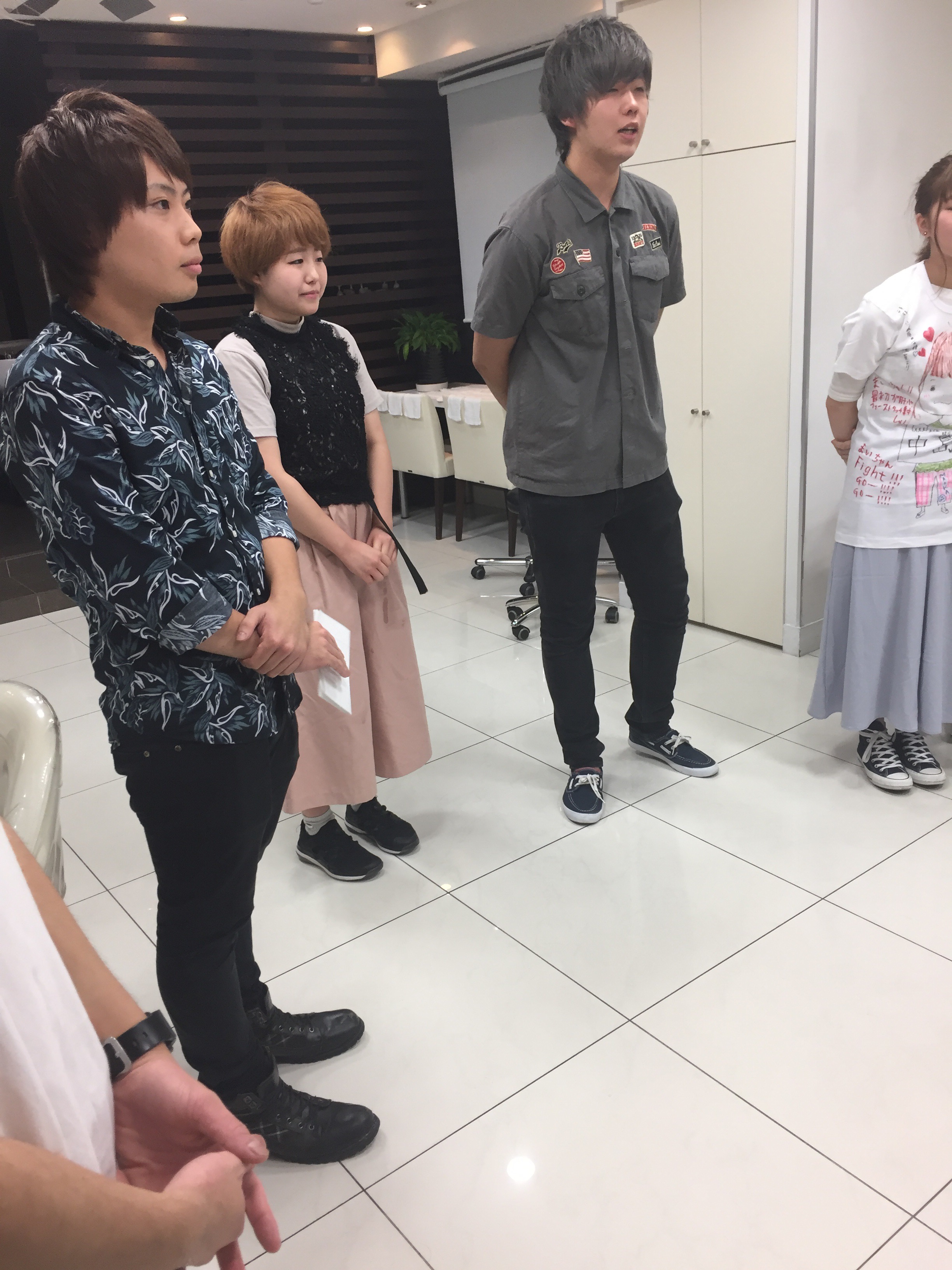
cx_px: 476
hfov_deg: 48.2
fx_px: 1063
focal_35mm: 29
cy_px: 635
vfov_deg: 61.7
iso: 32
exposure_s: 1/40
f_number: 2.2
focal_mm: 4.15
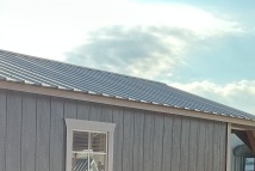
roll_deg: -1.4
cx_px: -55
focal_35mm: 90
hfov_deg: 21.0
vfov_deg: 14.6
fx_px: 638
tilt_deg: -0.6
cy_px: 218
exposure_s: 1/1055
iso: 25
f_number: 1.8
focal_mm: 3
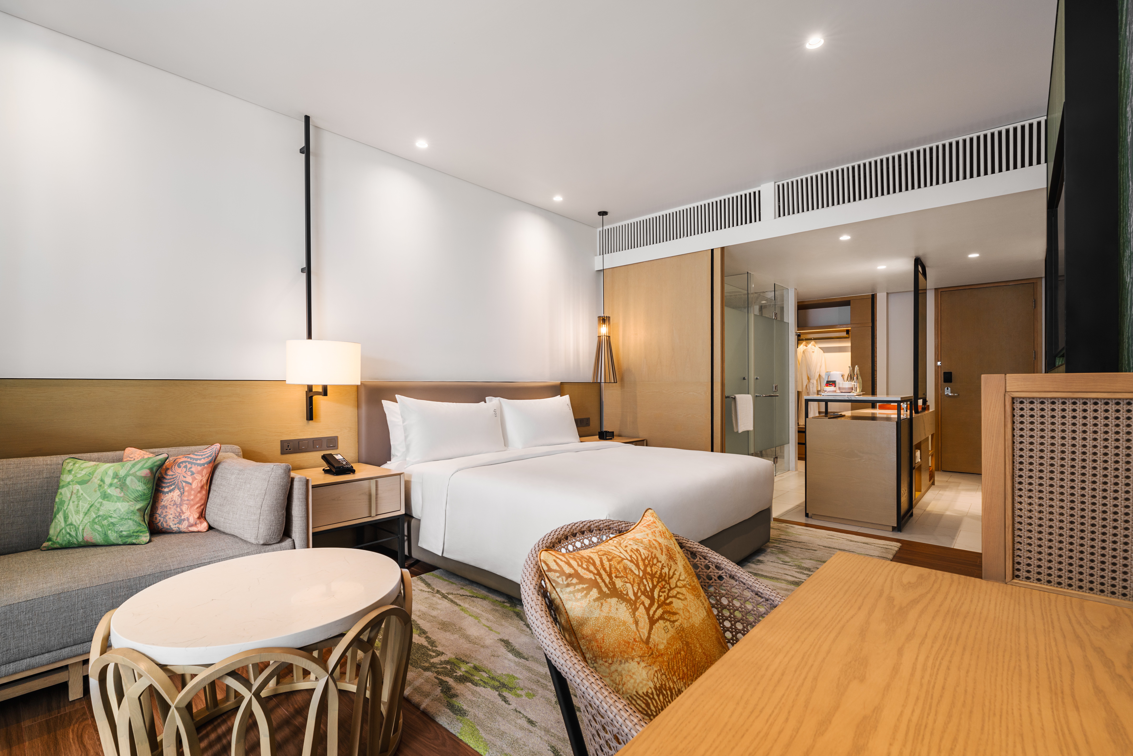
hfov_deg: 96.7
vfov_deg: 73.7
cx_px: 566
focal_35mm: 16
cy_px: 378
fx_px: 504
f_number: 11
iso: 100
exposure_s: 1/2
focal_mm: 16
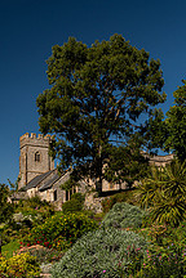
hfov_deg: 26.6
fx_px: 387
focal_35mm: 50
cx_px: 142
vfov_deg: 37.1
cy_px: 248
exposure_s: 1/1250
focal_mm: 24
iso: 160
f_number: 5.6
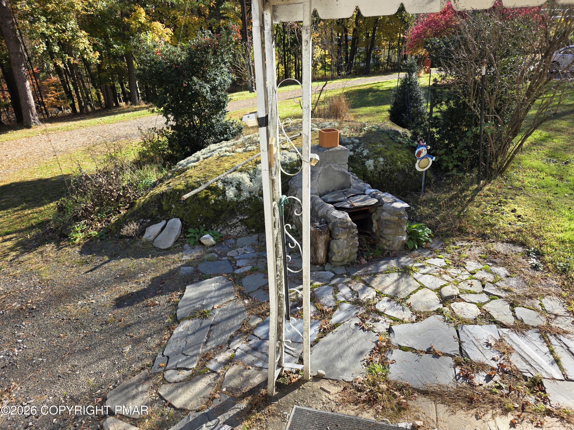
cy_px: 215
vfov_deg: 58.9
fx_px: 381
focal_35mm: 23
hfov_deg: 73.9
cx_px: 287
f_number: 1.7
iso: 32
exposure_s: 1/359
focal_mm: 6.3
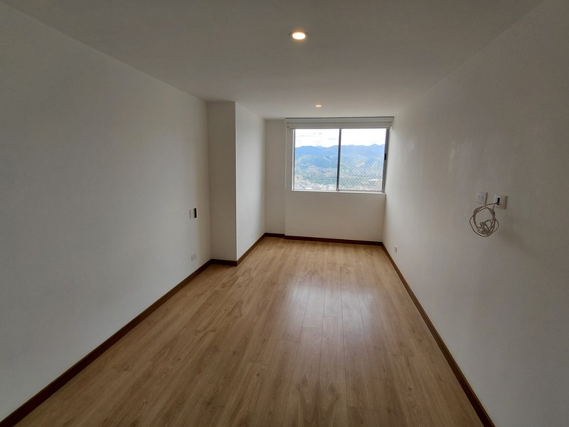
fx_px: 263
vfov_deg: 78.1
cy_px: 214
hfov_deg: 94.5
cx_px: 284
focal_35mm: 16
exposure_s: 1/329
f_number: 2.2
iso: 40
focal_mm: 1.64
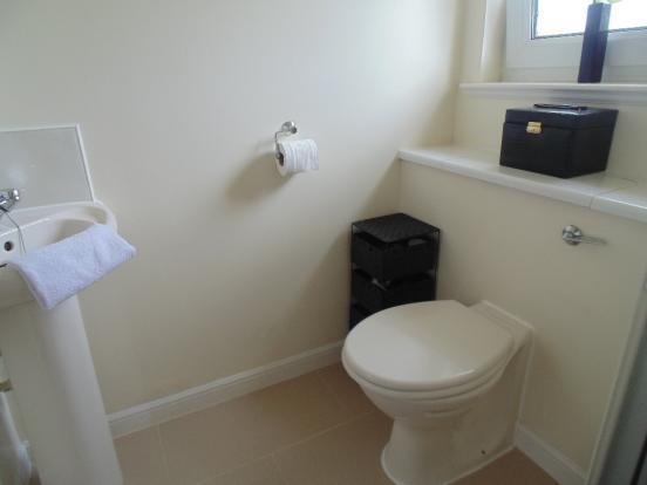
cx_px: 324
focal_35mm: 22
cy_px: 242
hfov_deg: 76.4
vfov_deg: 61.1
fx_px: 411
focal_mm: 4
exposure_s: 1/40
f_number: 3.1
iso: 80
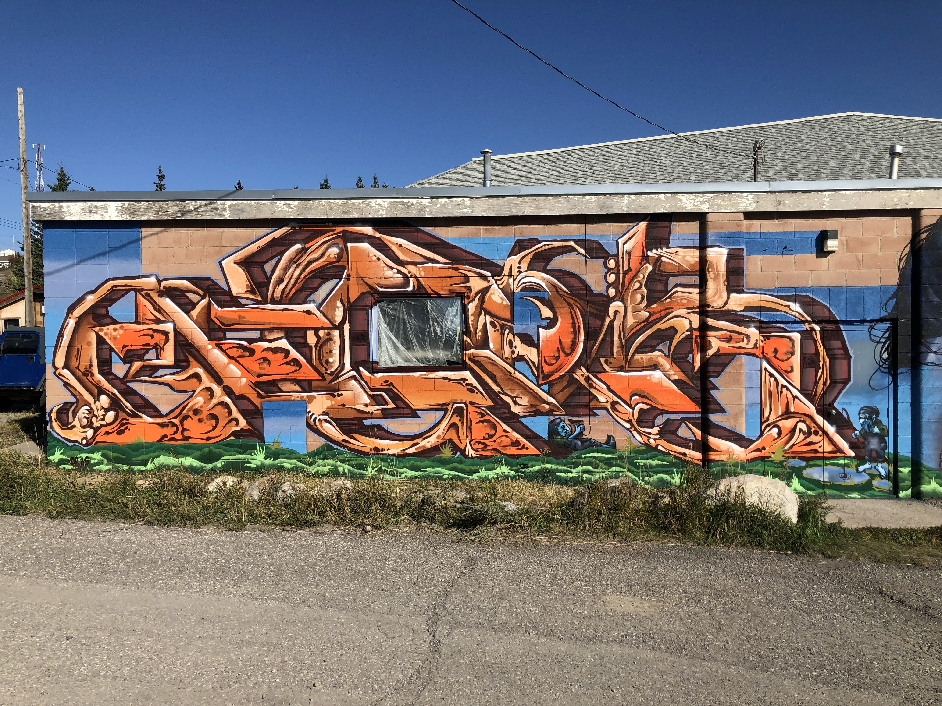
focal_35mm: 28
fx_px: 762
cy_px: 353
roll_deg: +0.4
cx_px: 471
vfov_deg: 49.7
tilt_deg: -1.4
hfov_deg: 63.4
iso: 20
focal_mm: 3.99
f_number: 1.8
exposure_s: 1/2525
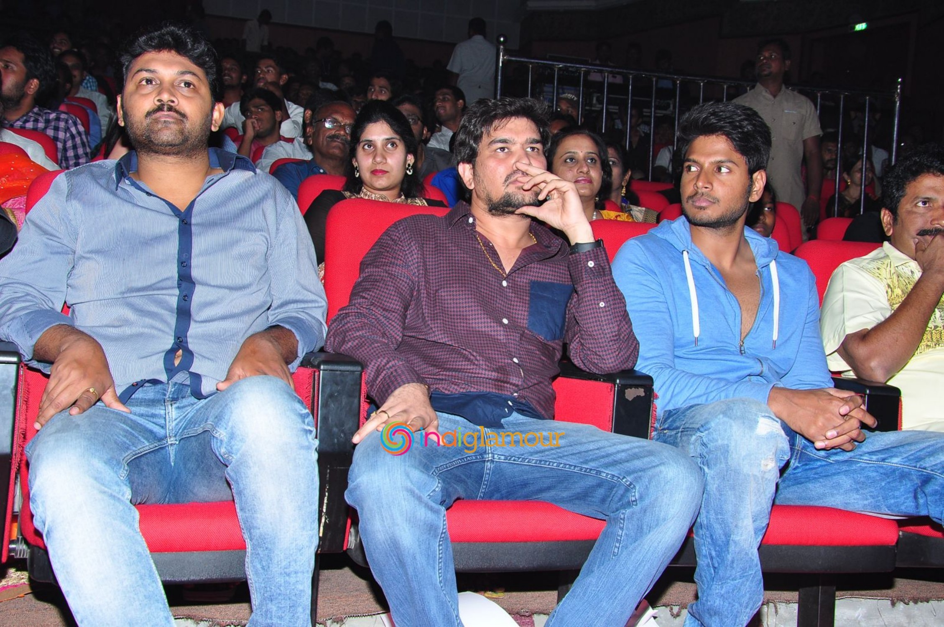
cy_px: 314
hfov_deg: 41.2
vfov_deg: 28.0
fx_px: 1257
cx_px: 472
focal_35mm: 48
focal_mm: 32
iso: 400
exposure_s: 1/125
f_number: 7.1
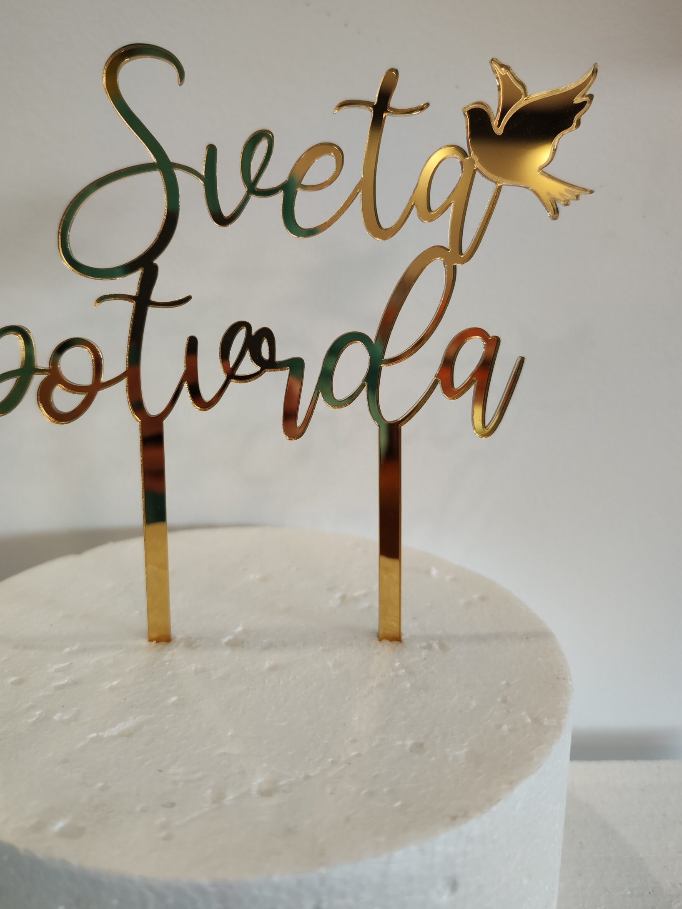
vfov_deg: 65.0
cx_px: 308
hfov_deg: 51.3
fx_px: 709
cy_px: 391
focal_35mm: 27
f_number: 1.69
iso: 846
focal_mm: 7.01
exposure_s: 1/100
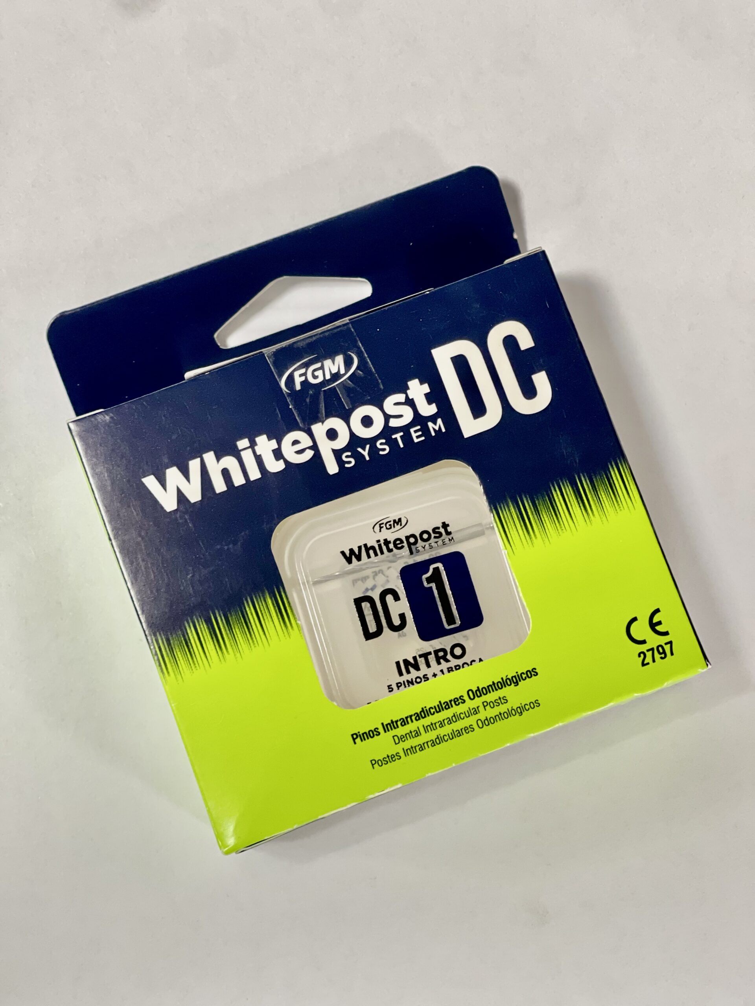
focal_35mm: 64
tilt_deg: -83.0
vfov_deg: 30.3
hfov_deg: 22.9
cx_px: 378
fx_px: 1861
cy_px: 503
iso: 160
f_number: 2.2
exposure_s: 1/40
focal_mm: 7.5
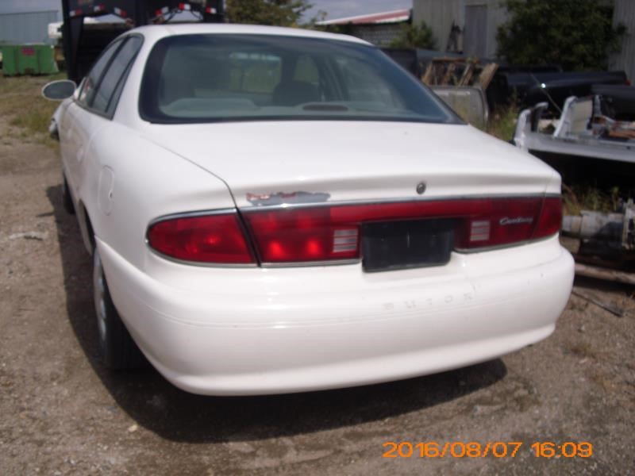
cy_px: 238
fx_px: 660
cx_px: 318
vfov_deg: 39.7
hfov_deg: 51.4
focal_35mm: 36
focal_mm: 6.3
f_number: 7.8
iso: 80
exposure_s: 1/400
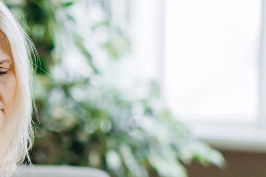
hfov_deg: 8.7
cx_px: 18
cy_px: 199
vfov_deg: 5.8
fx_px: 1750
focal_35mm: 237
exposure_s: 1/100
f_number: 2
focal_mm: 85
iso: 640
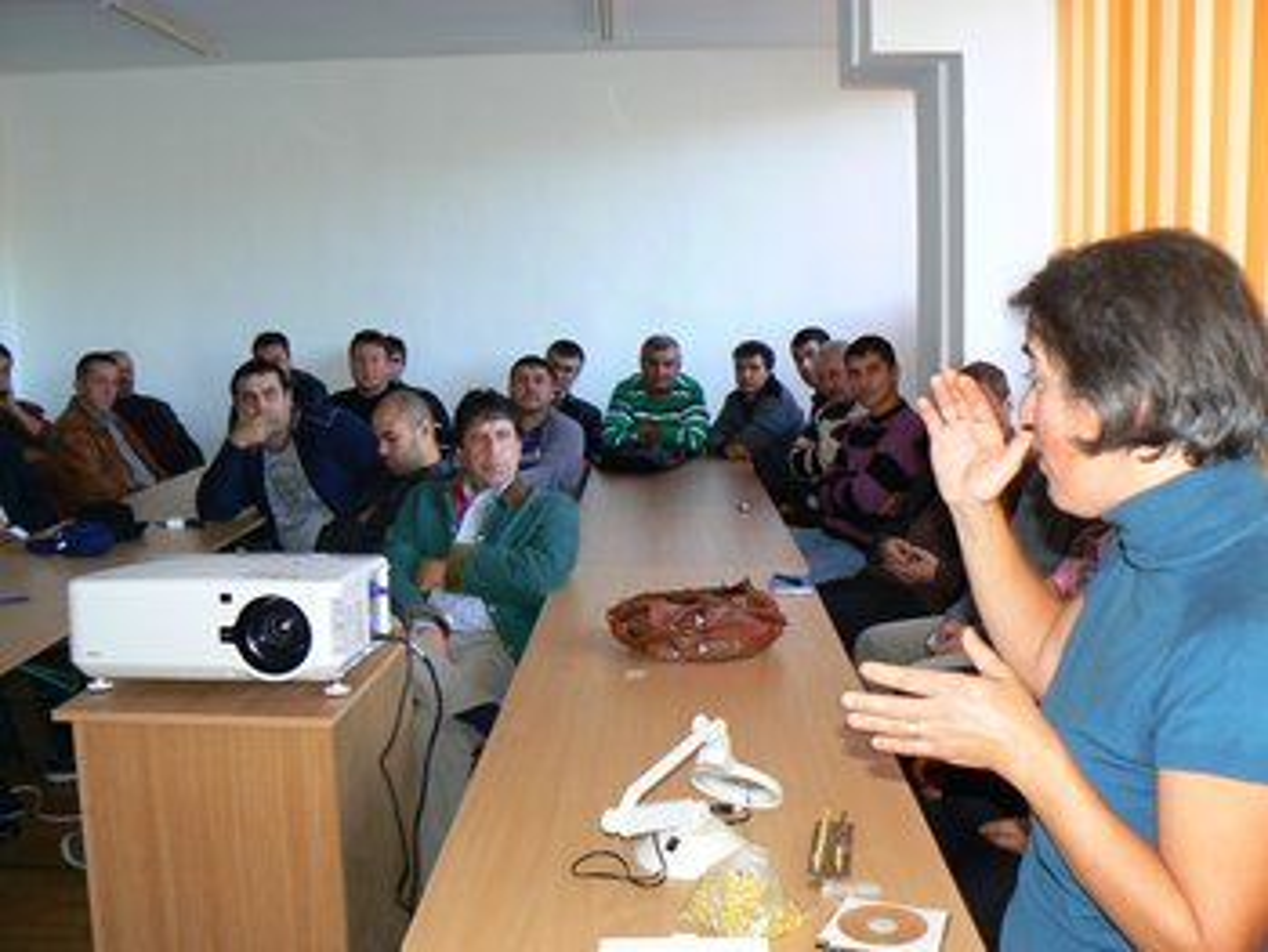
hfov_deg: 51.3
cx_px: 634
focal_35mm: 36
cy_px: 476
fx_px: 1320
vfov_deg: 39.7
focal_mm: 6
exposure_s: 1/30
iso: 125
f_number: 2.8
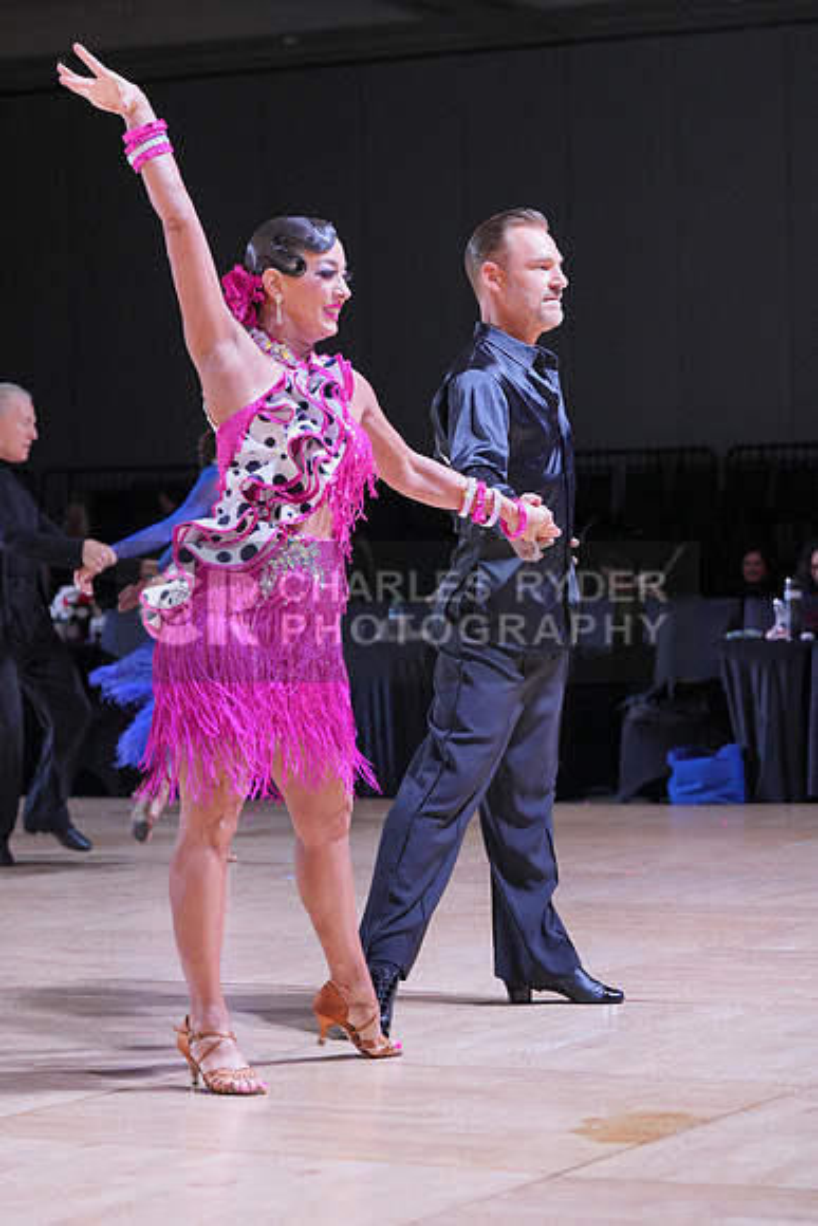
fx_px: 3576
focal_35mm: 105
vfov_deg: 19.5
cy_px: 613
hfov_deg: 13.0
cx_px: 409
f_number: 5
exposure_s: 1/400
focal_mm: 105
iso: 2000
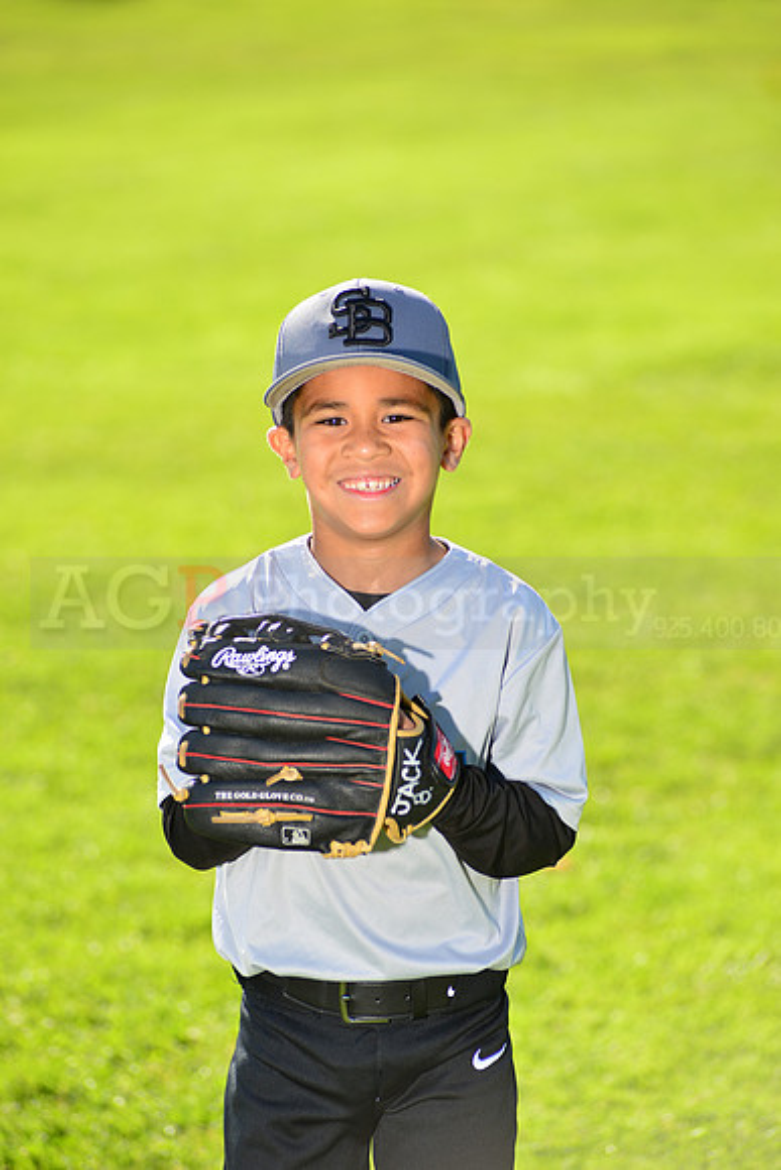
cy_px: 585
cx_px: 390
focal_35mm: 145
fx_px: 4715
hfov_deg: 9.5
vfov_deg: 14.2
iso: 100
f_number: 5
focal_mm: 145
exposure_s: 1/250
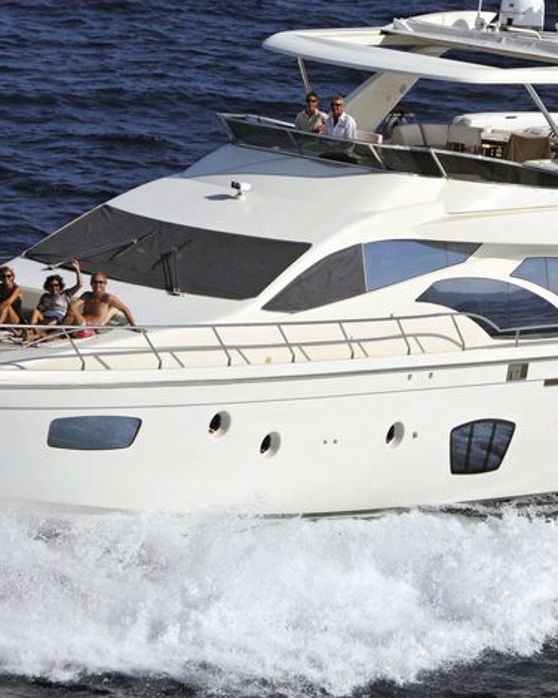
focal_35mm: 284
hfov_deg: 5.4
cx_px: 294
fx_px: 5863
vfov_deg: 6.8
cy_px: 273
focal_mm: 95
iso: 200
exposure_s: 1/1250
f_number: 9
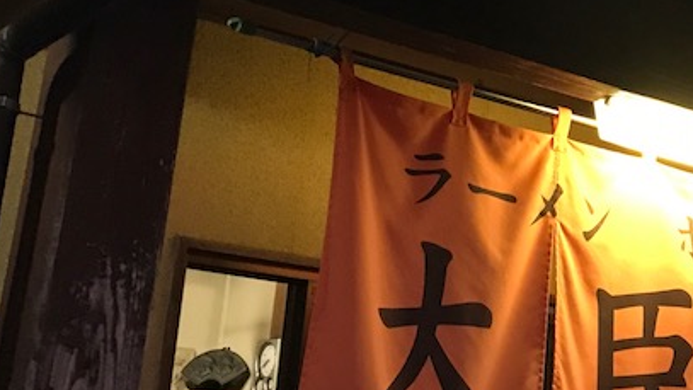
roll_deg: -0.5
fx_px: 1378
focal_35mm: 75
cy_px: 34
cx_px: 666
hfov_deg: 26.9
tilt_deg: +20.0
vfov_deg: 15.9
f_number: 1.8
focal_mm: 3.99
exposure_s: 1/12
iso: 100
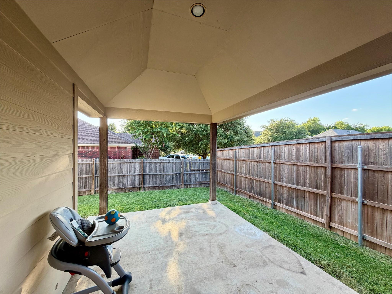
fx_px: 159
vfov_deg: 85.7
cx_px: 196
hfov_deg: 102.1
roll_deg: -0.8
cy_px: 147
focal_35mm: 14
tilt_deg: +1.4
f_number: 2.2
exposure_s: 1/180
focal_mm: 2.22
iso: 64
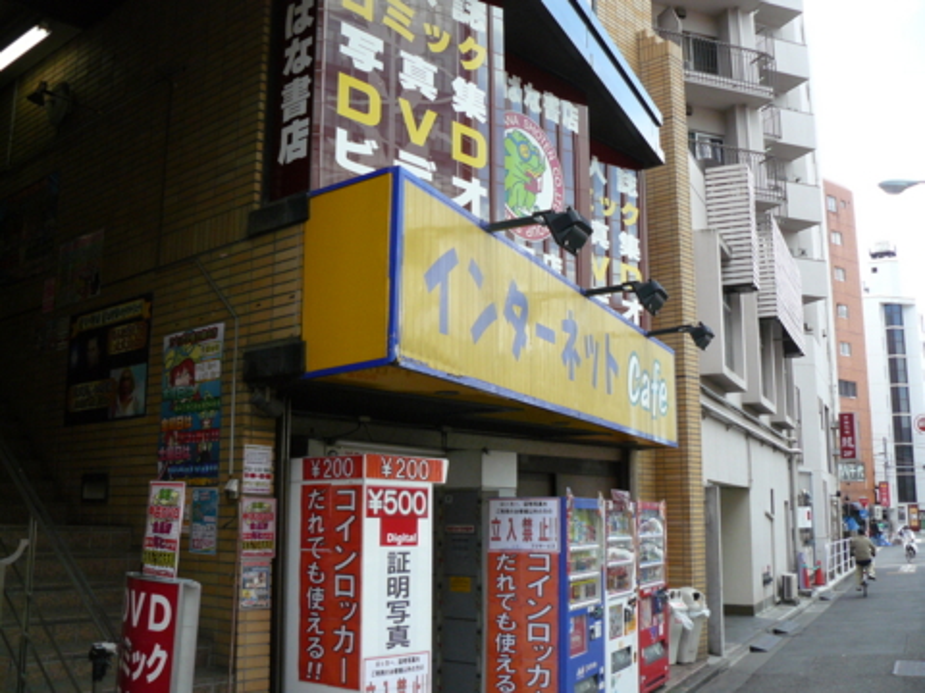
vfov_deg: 39.7
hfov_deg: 51.4
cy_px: 346
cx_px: 462
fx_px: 962
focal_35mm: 36
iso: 200
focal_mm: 6
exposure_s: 1/500
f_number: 2.8
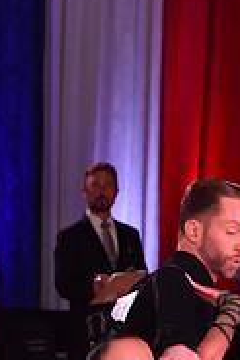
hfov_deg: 3.9
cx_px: 136
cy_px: 442
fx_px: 3526
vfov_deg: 5.8
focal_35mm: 352
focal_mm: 112
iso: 2500
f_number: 7.1
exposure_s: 1/320
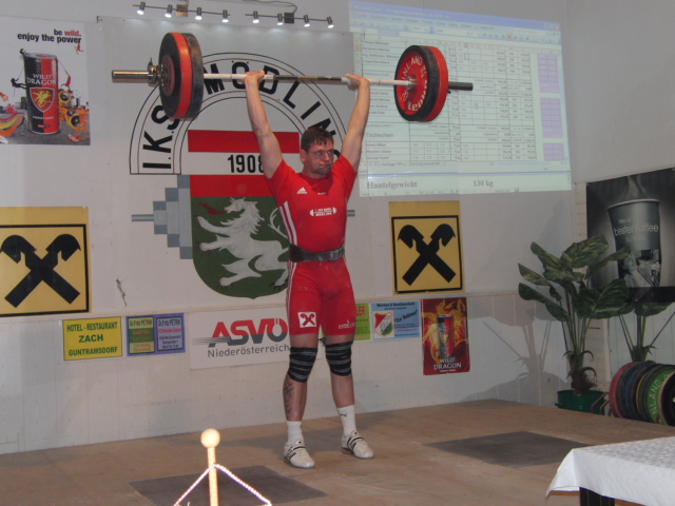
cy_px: 253
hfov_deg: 38.9
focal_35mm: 49
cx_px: 338
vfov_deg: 29.7
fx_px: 955
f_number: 3.3
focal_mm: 8.7
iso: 100
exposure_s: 1/60
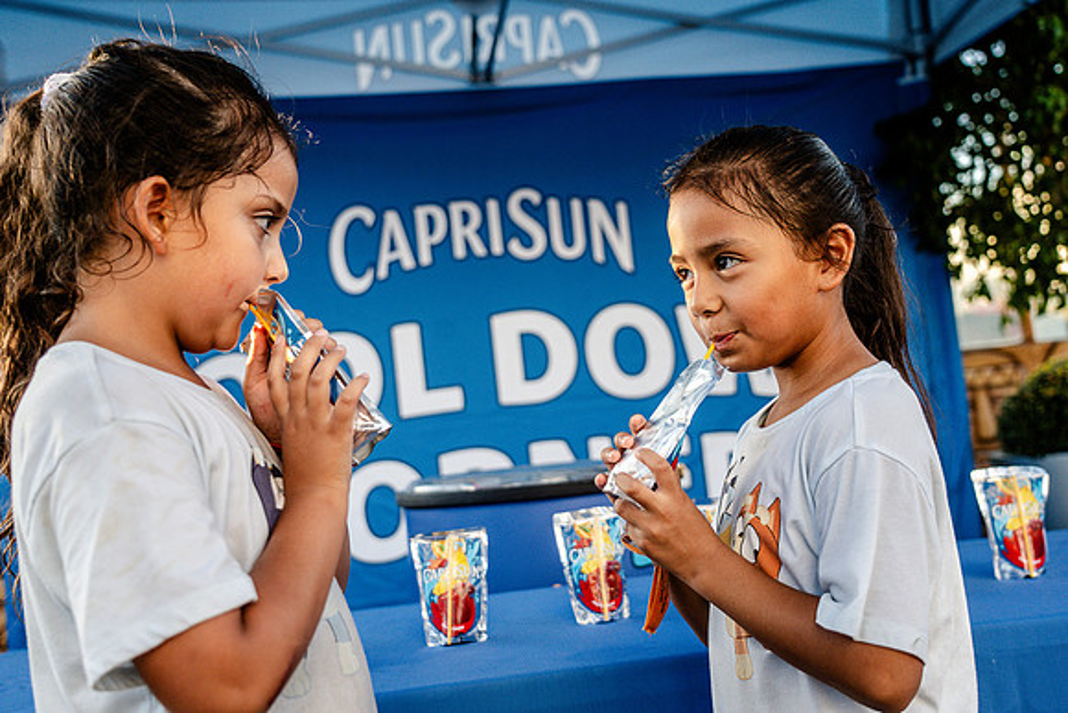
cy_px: 356
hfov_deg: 50.7
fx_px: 1128
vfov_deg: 35.1
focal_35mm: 38
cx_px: 534
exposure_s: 1/640
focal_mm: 38
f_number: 4
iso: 800
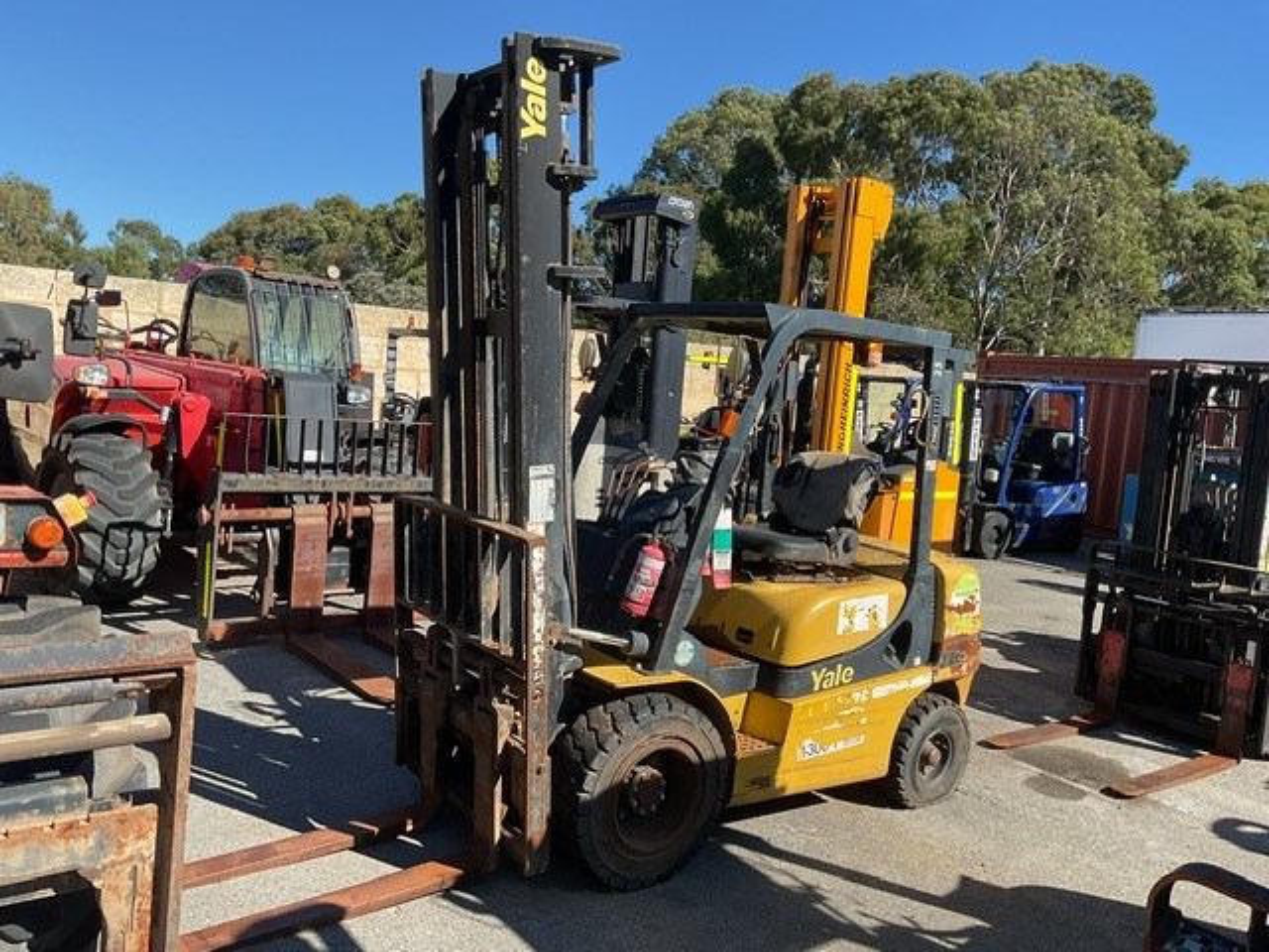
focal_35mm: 29
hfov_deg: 61.7
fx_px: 1063
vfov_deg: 48.2
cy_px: 476
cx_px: 634
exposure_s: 1/1144
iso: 16
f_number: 1.8
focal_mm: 3
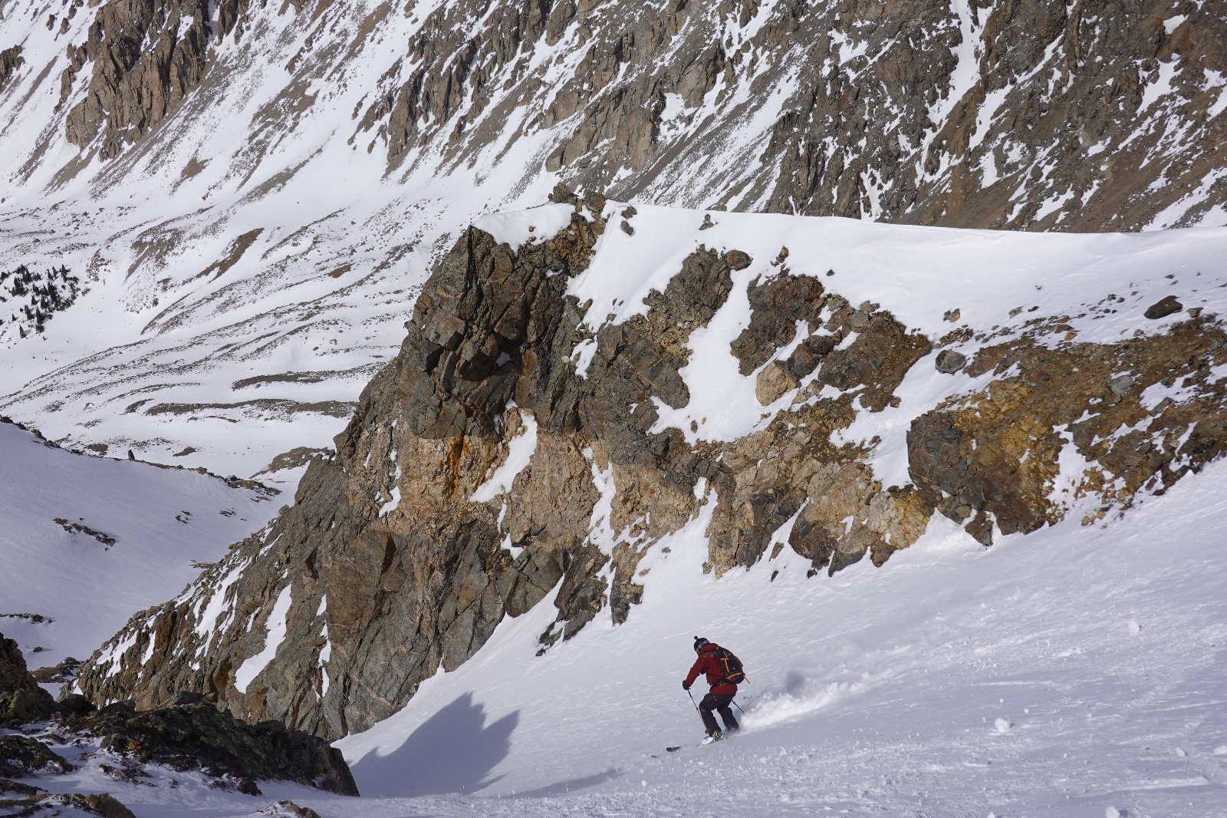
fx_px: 1465
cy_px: 409
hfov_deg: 45.4
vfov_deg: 31.2
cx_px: 614
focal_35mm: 43
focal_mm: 15.9
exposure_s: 1/1000
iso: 100
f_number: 6.3
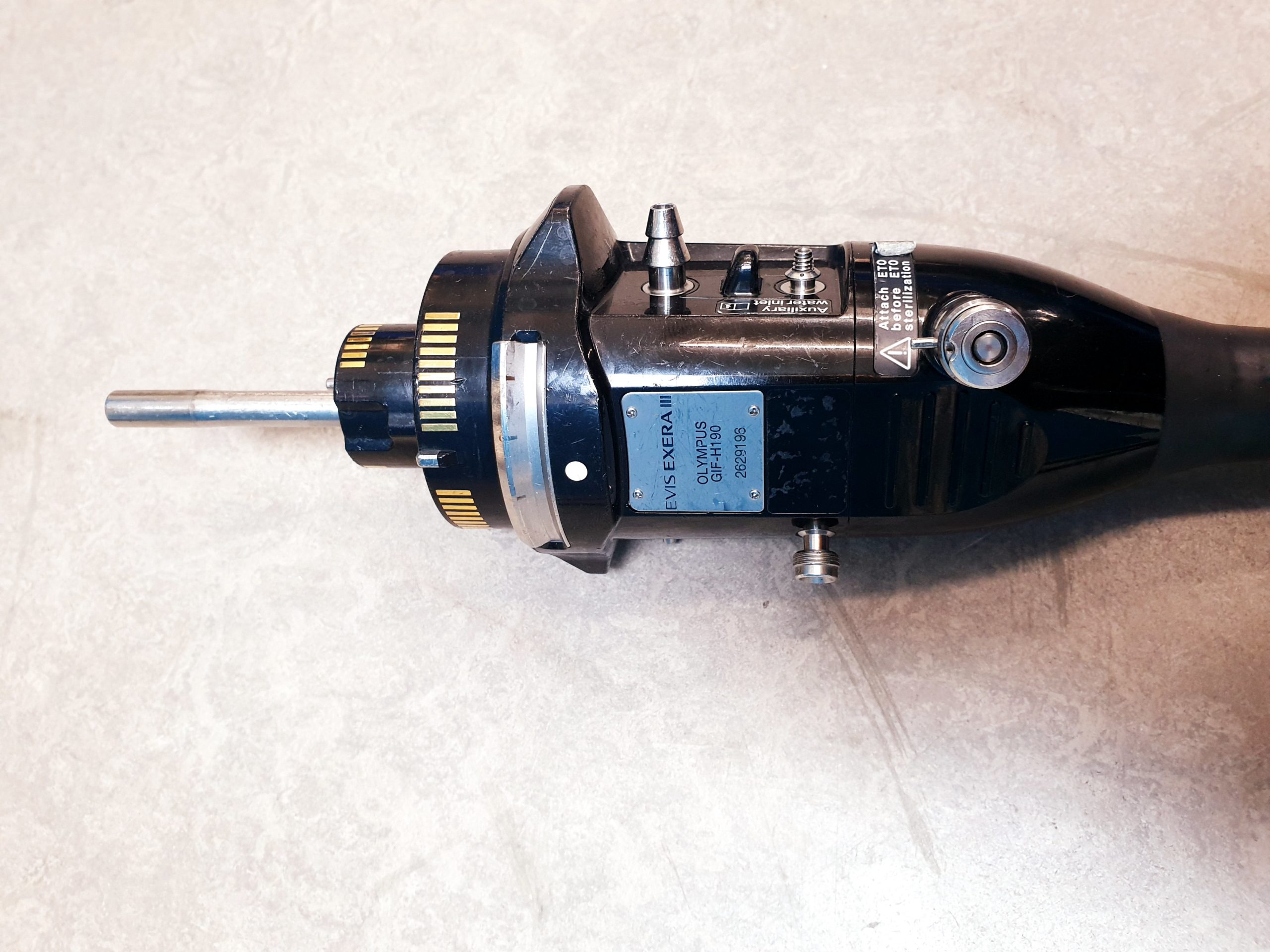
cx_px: 635
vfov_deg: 53.1
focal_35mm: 26
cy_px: 476
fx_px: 954
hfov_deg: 67.3
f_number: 2.4
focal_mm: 4.3
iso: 250
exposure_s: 1/25
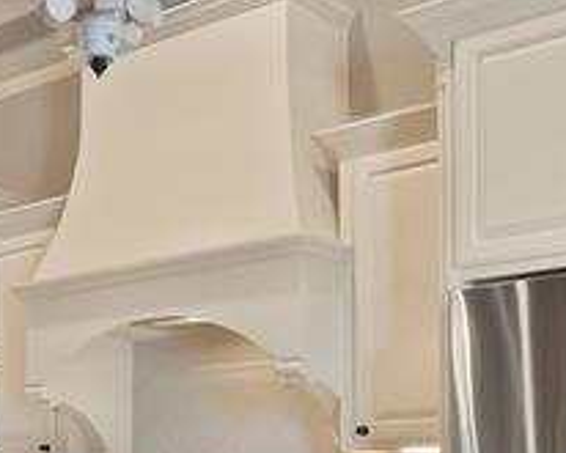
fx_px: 1173
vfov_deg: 20.8
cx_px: 113
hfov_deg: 26.6
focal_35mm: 70
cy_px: 497
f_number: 9
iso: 640
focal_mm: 15
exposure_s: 1/2
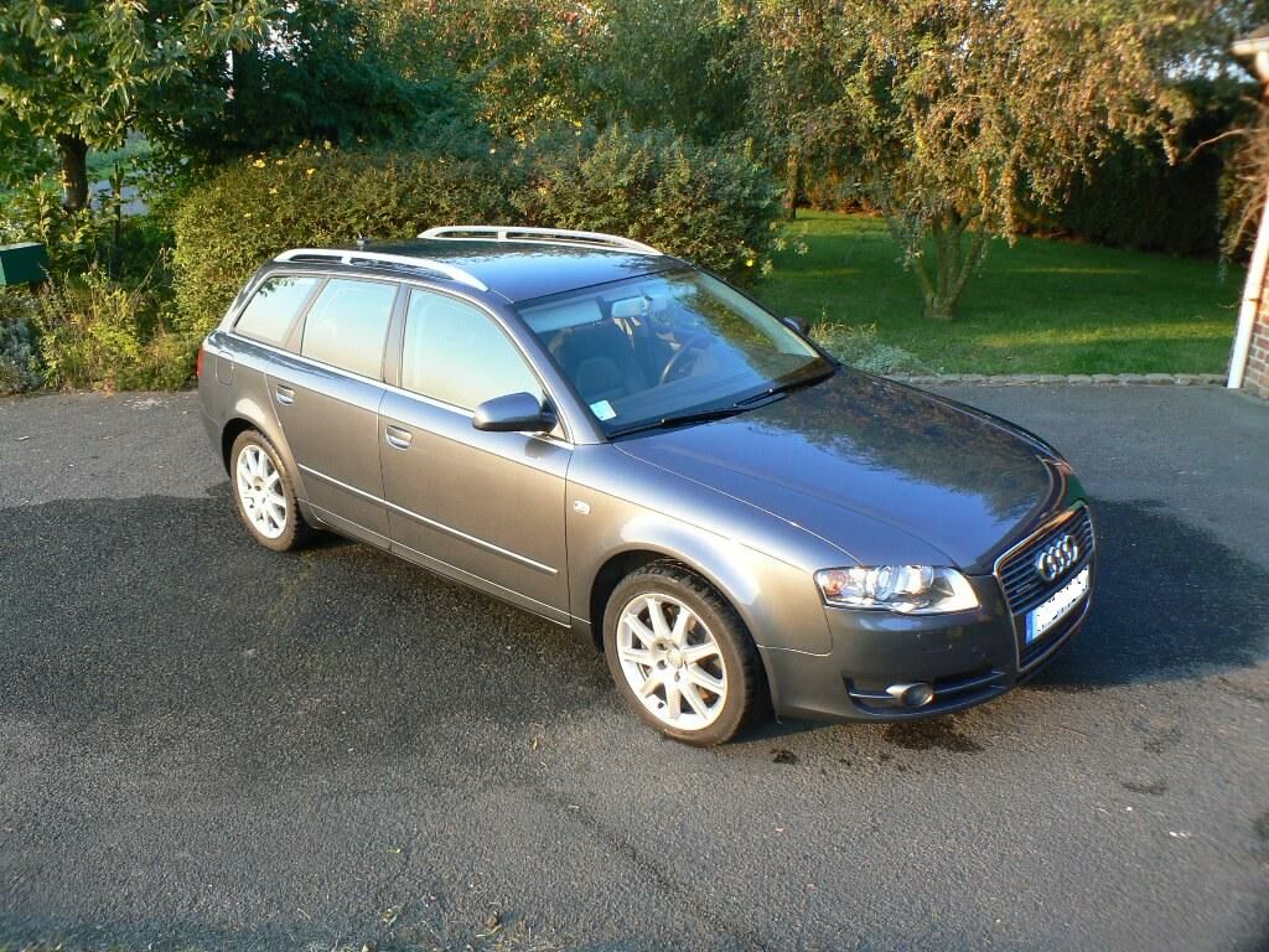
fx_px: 1686
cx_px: 634
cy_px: 476
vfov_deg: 31.5
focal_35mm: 46
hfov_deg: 41.2
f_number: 4
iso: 80
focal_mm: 7.7
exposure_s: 1/60
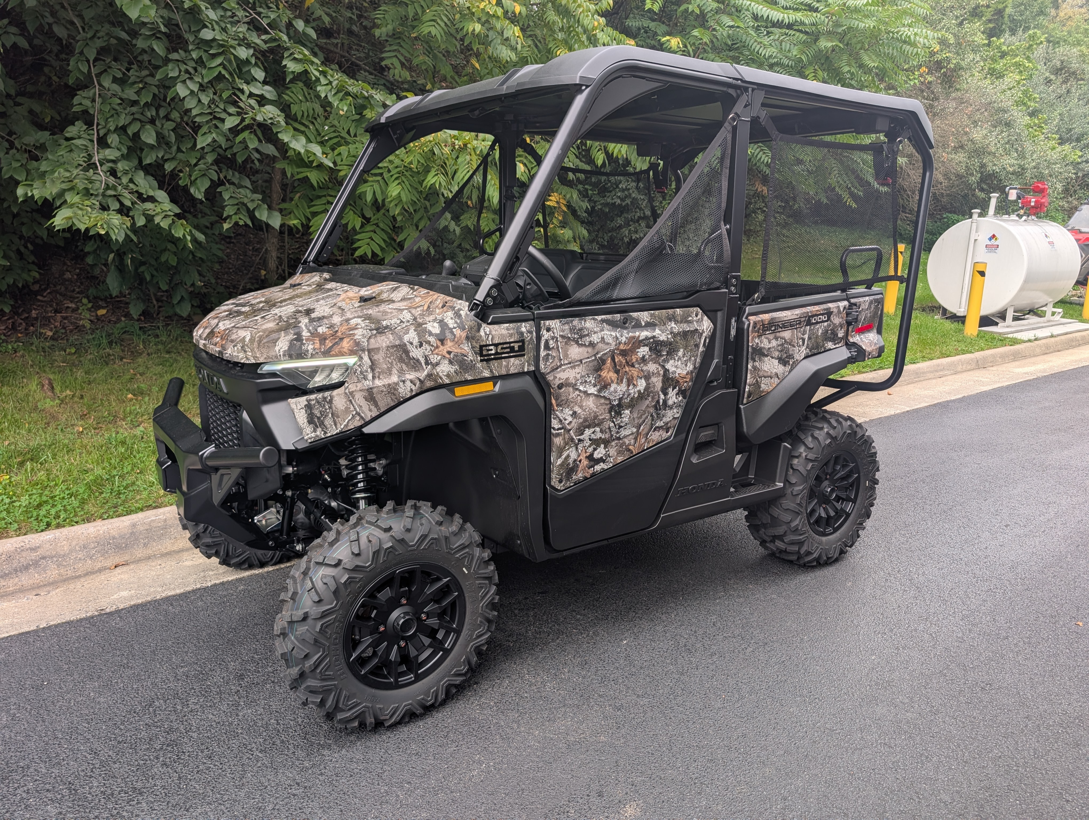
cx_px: 544
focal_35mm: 24
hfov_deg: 71.5
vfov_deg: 56.9
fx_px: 756
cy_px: 410
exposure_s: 1/712
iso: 21
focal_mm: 6.9
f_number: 1.68
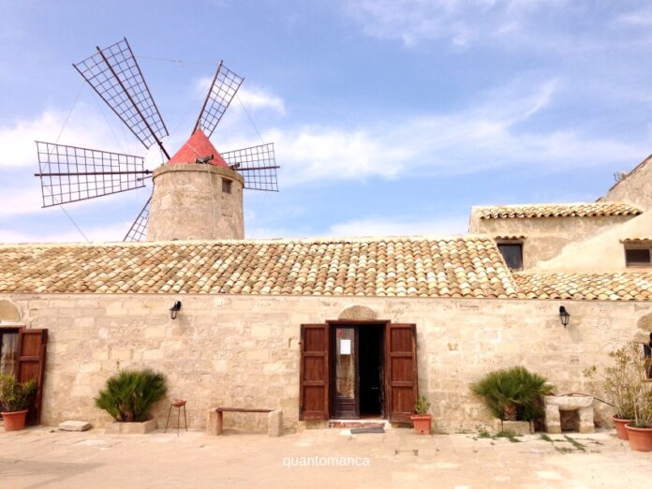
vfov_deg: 42.9
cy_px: 244
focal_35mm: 33
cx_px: 326
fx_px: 622
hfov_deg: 55.4
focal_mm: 4.12
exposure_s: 1/2169
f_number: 2.4
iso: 50
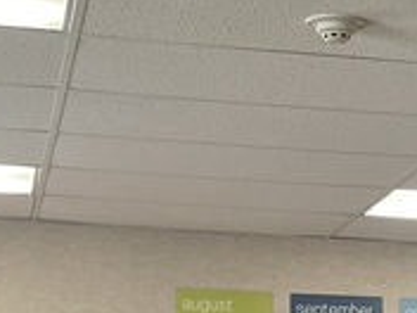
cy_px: 718
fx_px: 1819
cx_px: 424
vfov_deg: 9.0
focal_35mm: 151
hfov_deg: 12.9
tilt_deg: -5.0
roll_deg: -0.7
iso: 125
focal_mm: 4.2
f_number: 1.6
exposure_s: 1/60
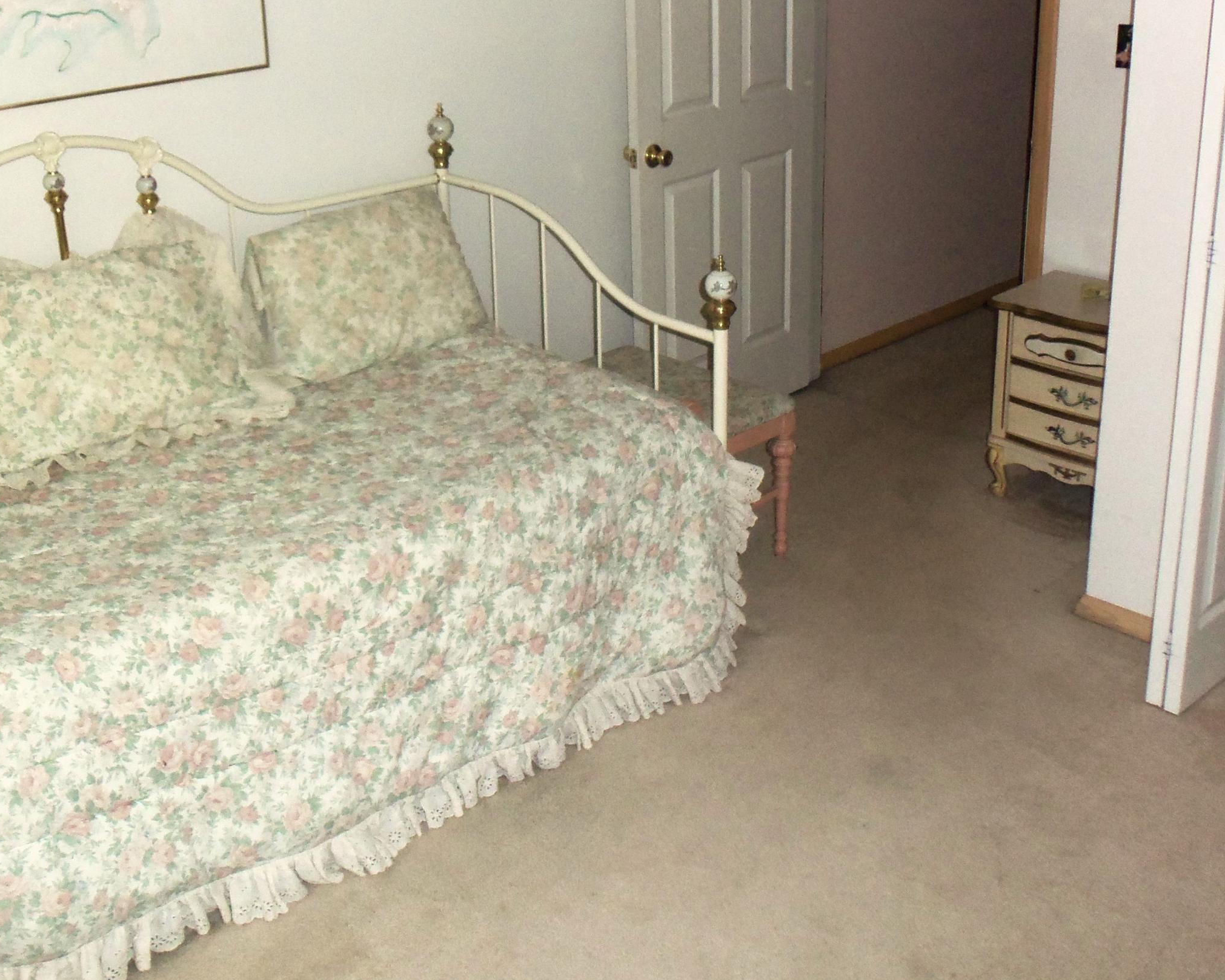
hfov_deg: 43.8
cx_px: 544
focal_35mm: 42
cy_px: 360
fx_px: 1523
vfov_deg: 35.5
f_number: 3.4
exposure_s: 1/30
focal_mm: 5.2
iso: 125
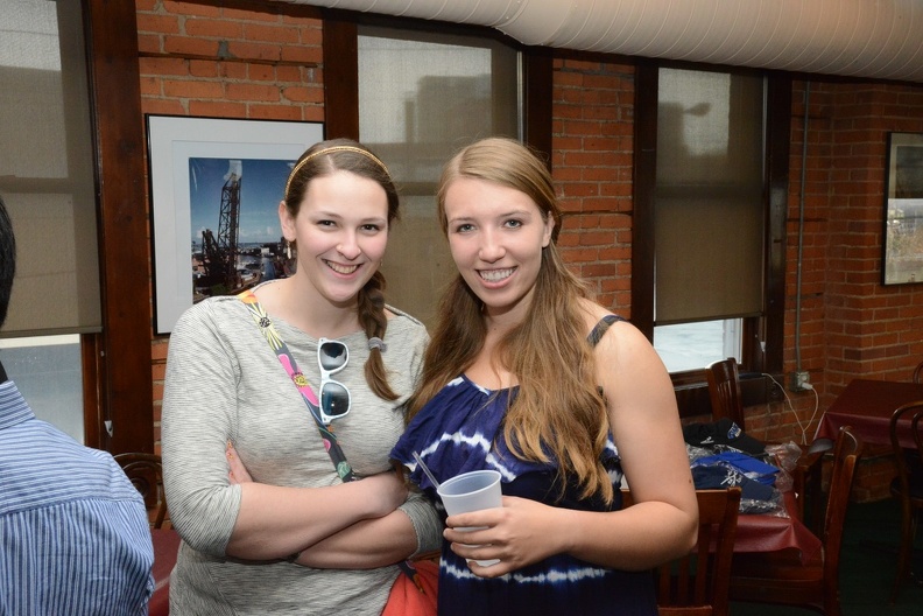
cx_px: 462
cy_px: 308
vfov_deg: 35.1
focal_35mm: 38
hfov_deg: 50.7
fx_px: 974
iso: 6400
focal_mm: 38
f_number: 16
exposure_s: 1/60
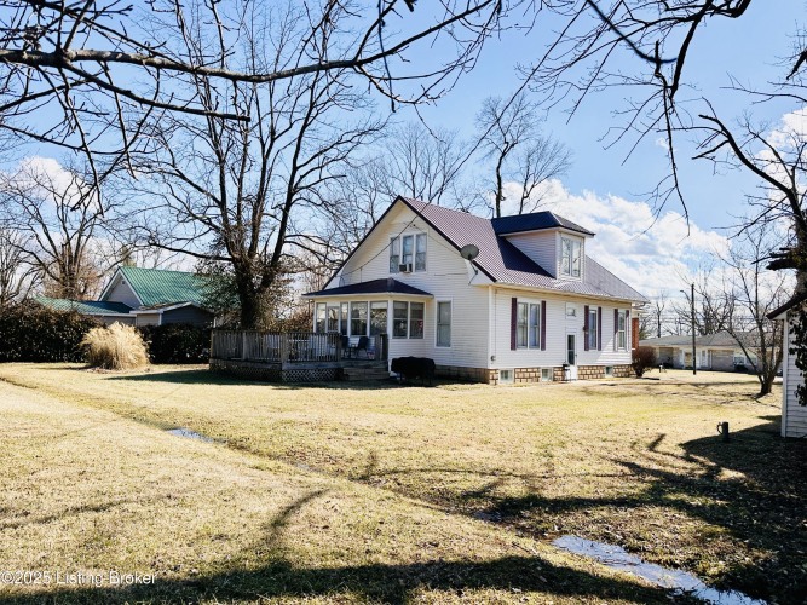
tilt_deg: +2.5
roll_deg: +1.0
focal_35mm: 24
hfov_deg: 71.6
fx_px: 559
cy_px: 302
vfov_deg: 56.8
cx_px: 404
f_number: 1.78
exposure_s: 1/6623
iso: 80
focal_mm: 6.86
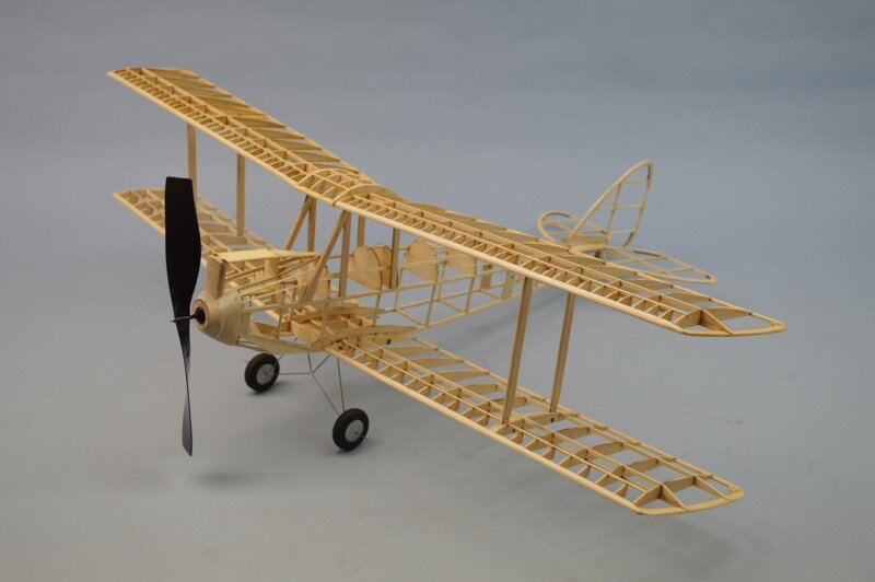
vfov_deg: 30.8
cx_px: 438
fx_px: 1056
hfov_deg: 45.0
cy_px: 291
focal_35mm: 44
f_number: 5.6
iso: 250
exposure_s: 1/125
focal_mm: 29
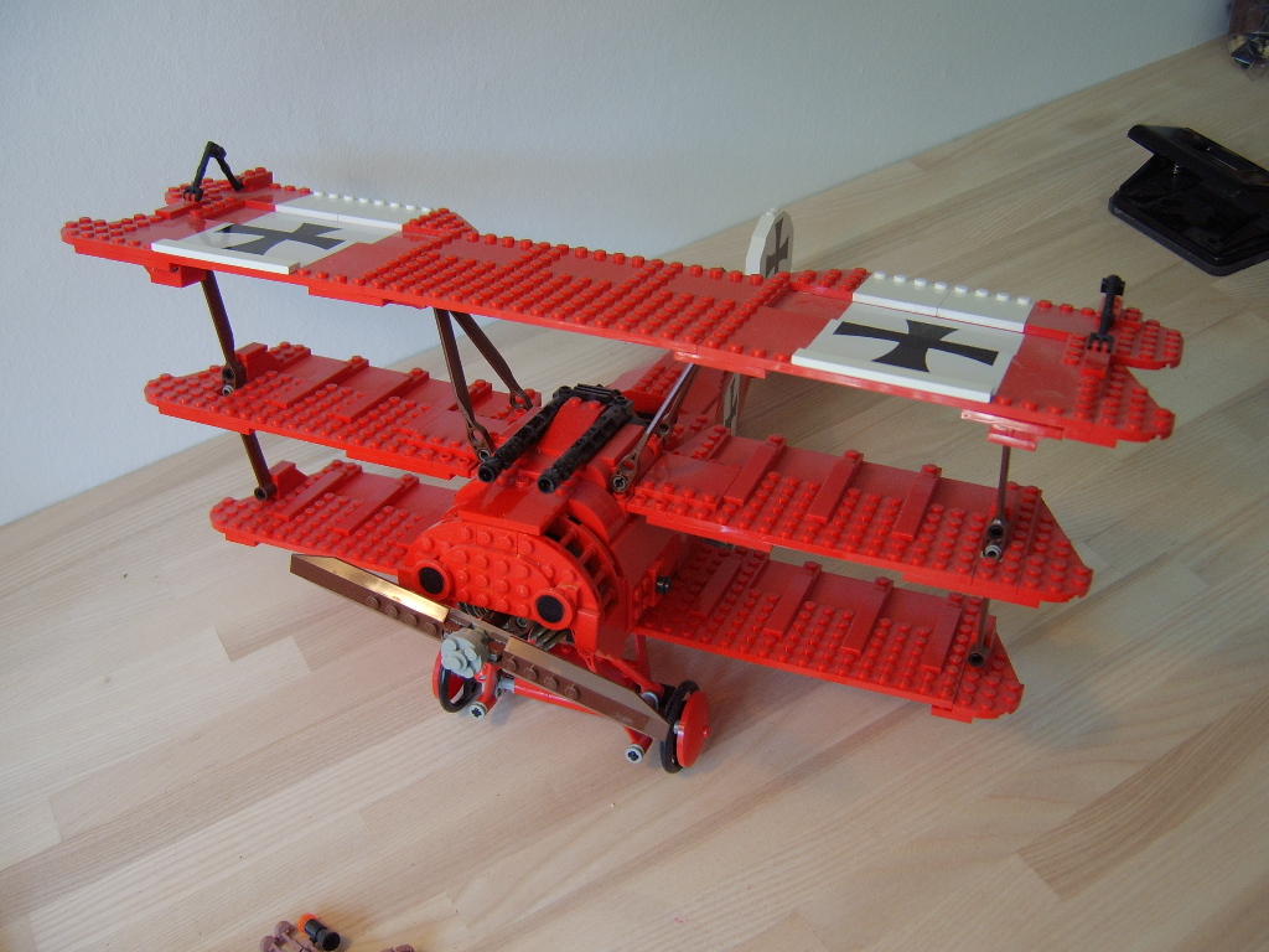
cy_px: 476
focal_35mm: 31
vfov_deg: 45.4
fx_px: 1136
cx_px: 634
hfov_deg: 58.4
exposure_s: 1/50
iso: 100
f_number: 2.7
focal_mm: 8.13
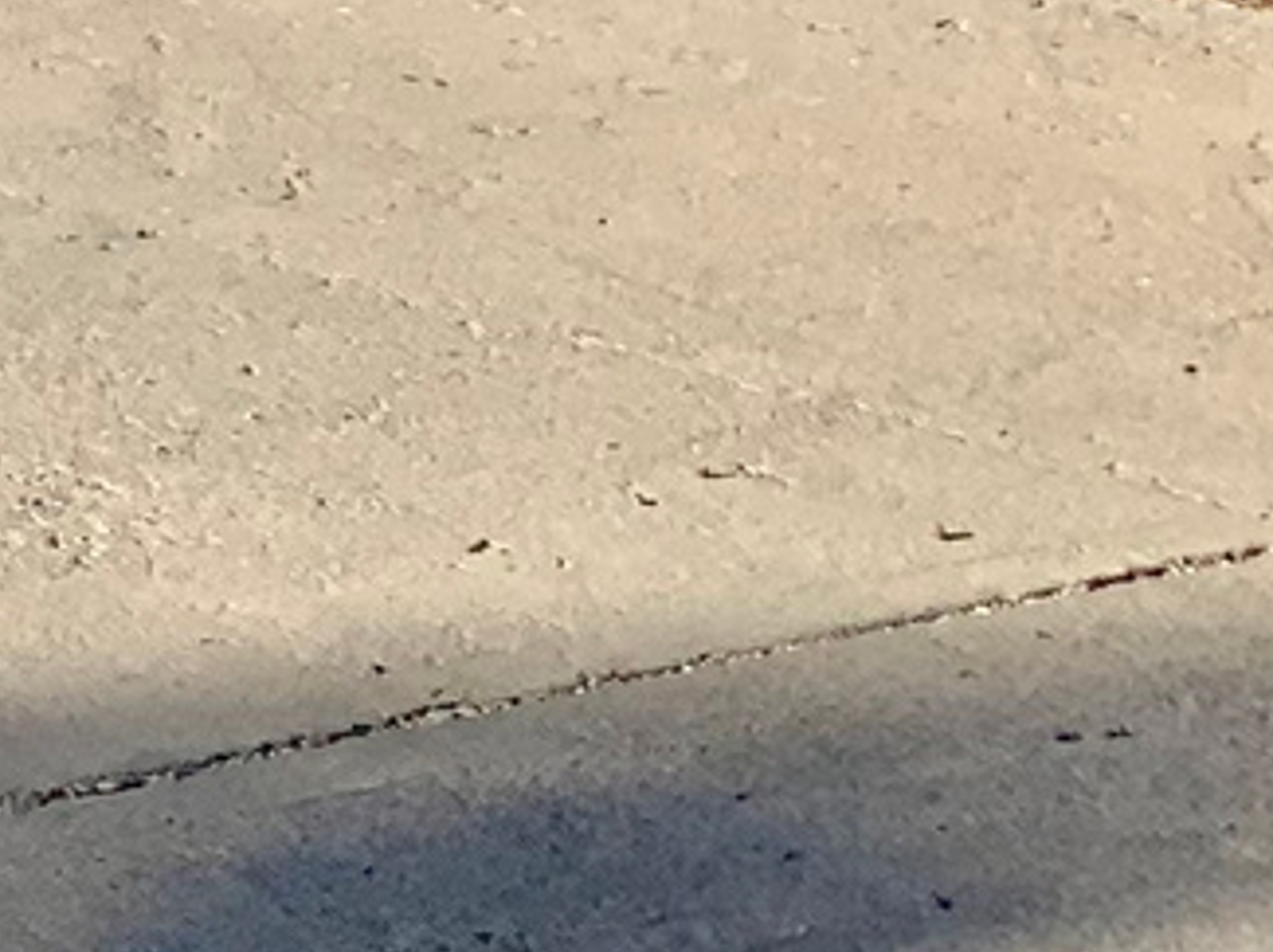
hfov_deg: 8.9
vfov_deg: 7.4
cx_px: -2511
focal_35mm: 183
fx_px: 6722
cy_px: -1587
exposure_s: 1/1984
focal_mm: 3
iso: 20
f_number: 1.8
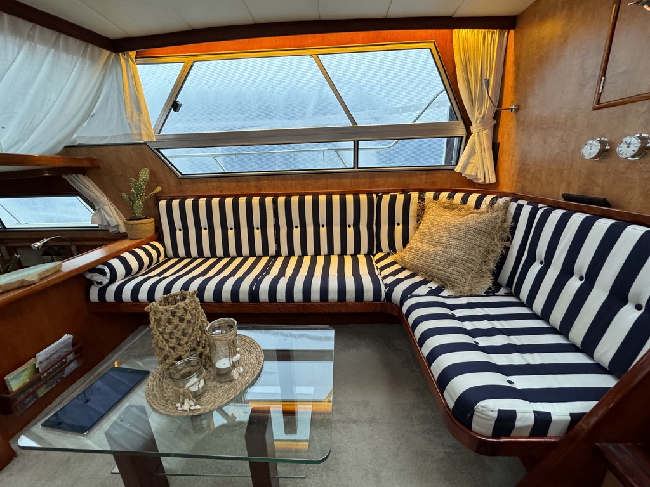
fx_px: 263
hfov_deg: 102.1
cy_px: 244
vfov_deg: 85.7
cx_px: 325
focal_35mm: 14
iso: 400
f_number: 2.2
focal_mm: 2.22
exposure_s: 1/60
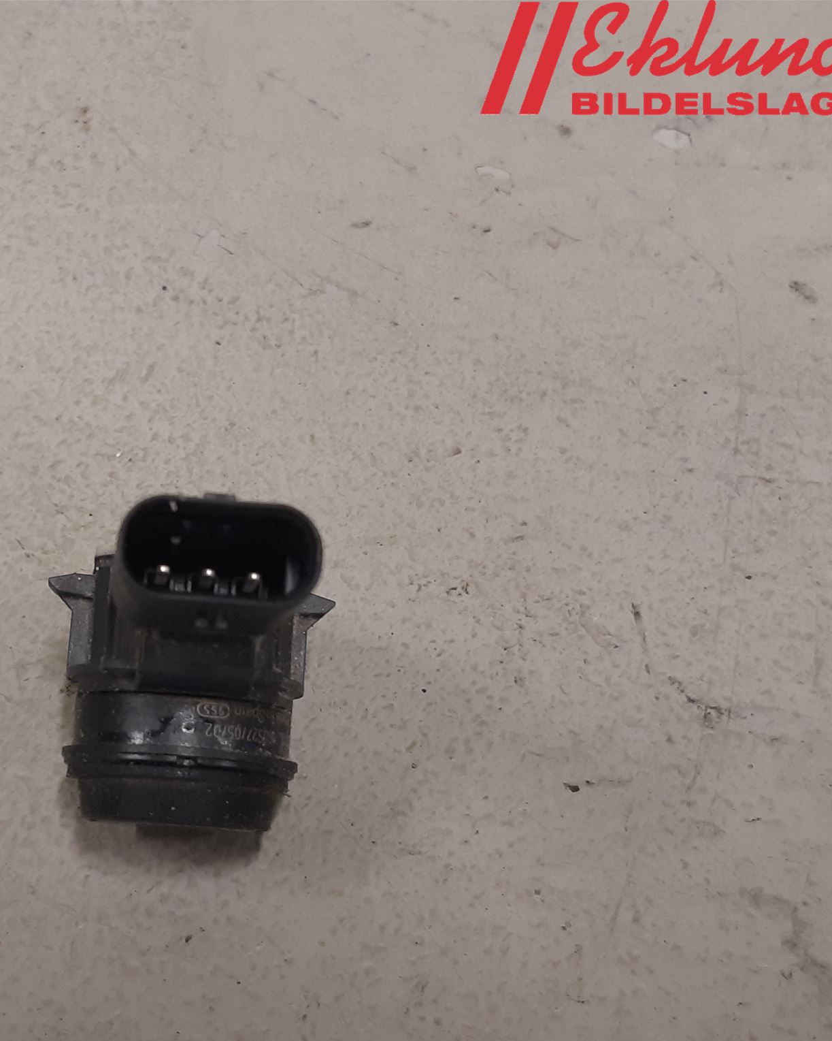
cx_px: 201
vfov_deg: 52.8
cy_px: 522
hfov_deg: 42.0
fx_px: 1047
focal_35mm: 34
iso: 160
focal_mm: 3.93
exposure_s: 1/50
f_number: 1.7
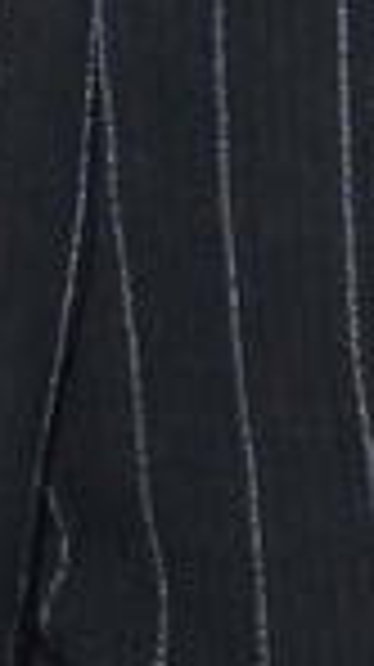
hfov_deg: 2.3
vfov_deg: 4.1
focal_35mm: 521
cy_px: 268
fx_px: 9206
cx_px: 1016
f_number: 6.3
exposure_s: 1/250
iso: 250
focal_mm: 48
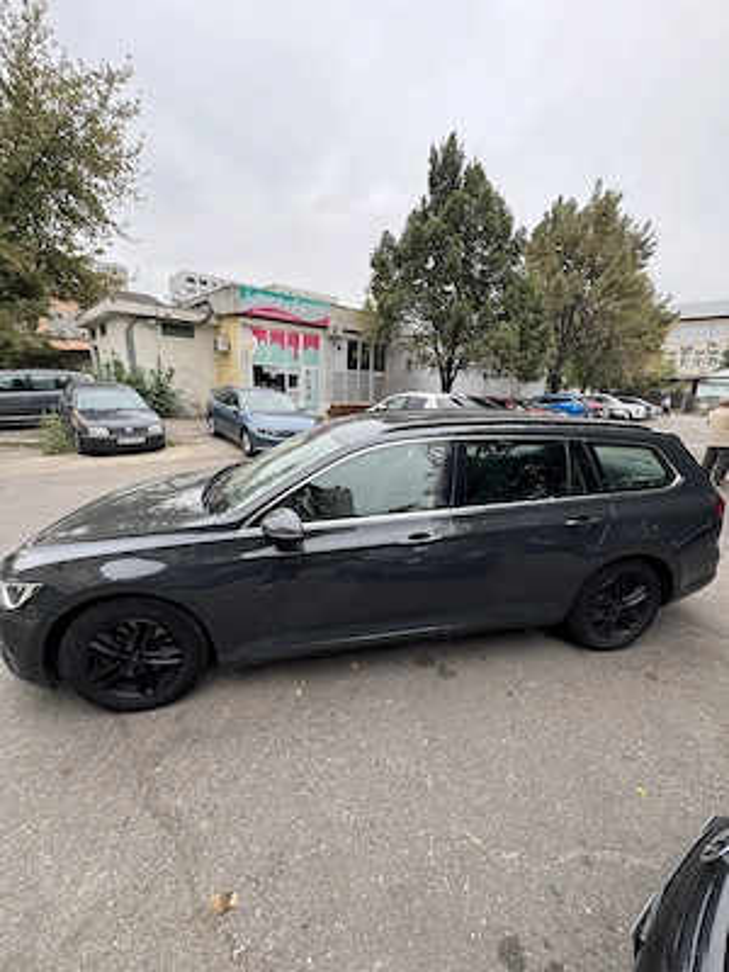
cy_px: 486
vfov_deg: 102.1
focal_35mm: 14
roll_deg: -2.2
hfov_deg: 85.7
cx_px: 364
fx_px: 393
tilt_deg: -14.7
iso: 40
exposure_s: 1/159
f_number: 2.2
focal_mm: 2.22
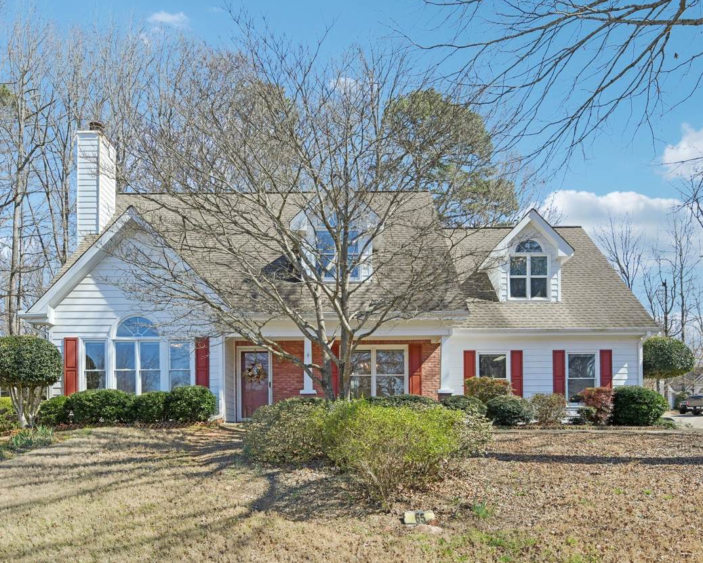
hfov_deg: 75.0
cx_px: 336
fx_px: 458
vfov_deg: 63.1
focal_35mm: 22
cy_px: 275
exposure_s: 1/1000
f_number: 8
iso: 400
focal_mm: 19
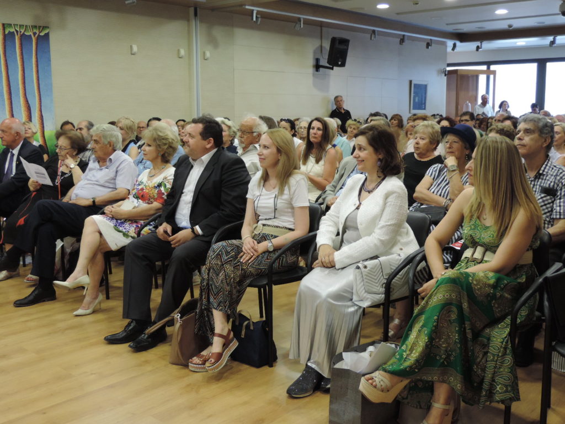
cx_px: 282
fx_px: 653
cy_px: 212
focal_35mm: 40
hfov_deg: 46.8
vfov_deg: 36.0
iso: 400
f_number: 3.3
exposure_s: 1/25
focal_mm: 7.1
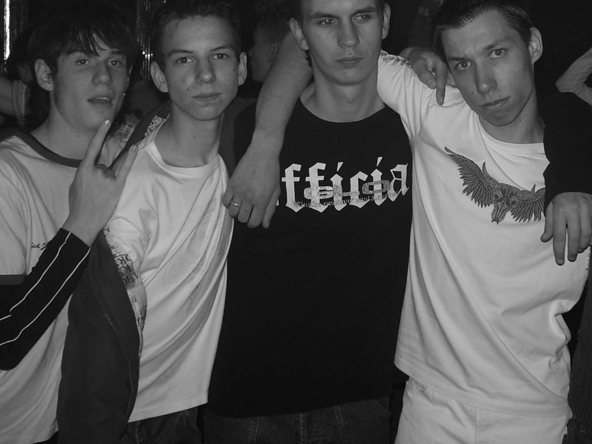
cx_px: 344
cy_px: 141
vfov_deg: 27.8
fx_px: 889
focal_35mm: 52
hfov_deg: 36.7
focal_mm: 6
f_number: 2.7
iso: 80
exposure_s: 1/60
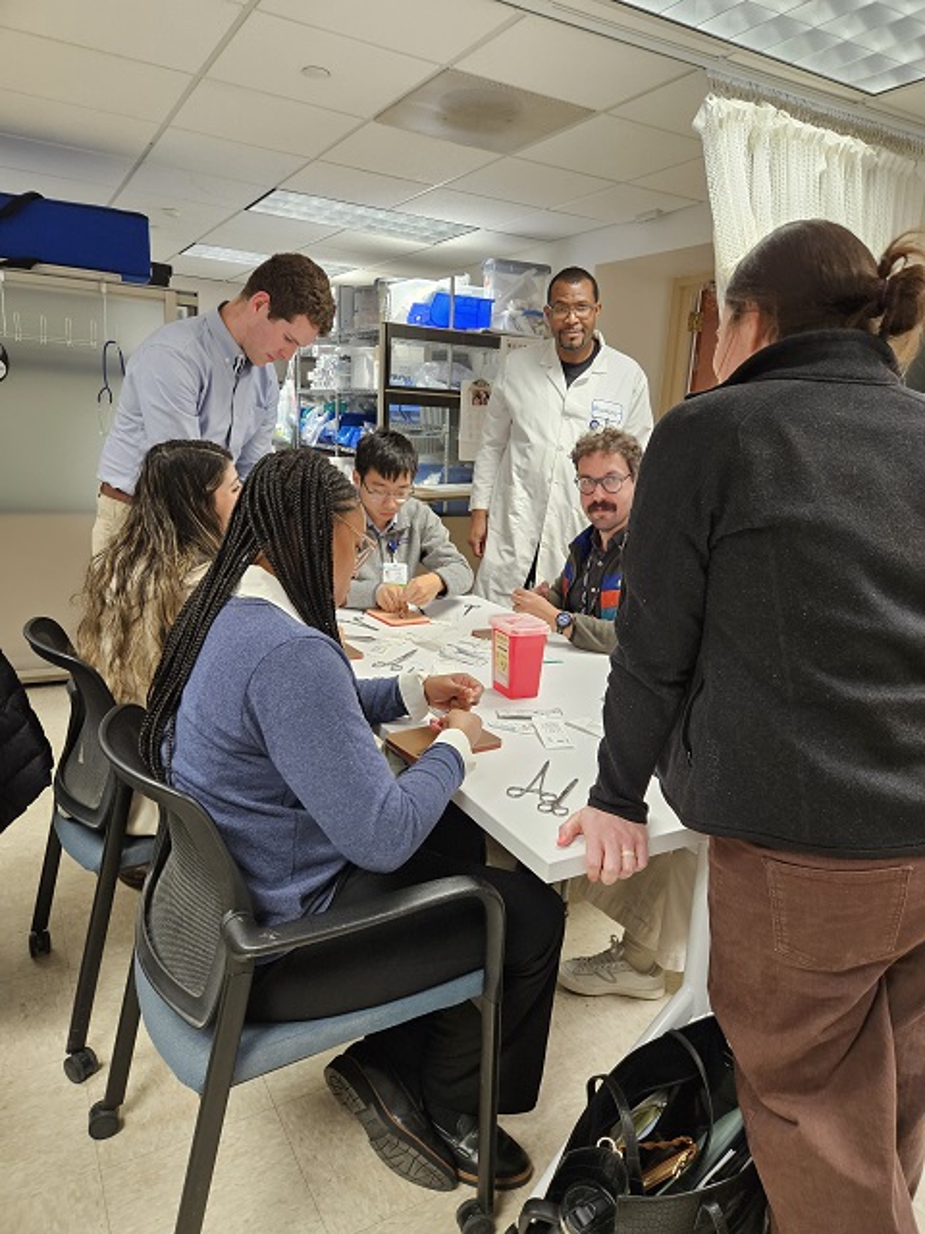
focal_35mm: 23
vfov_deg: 73.9
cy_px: 617
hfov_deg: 58.9
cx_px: 462
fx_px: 819
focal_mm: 5.4
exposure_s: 1/120
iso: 400
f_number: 1.8
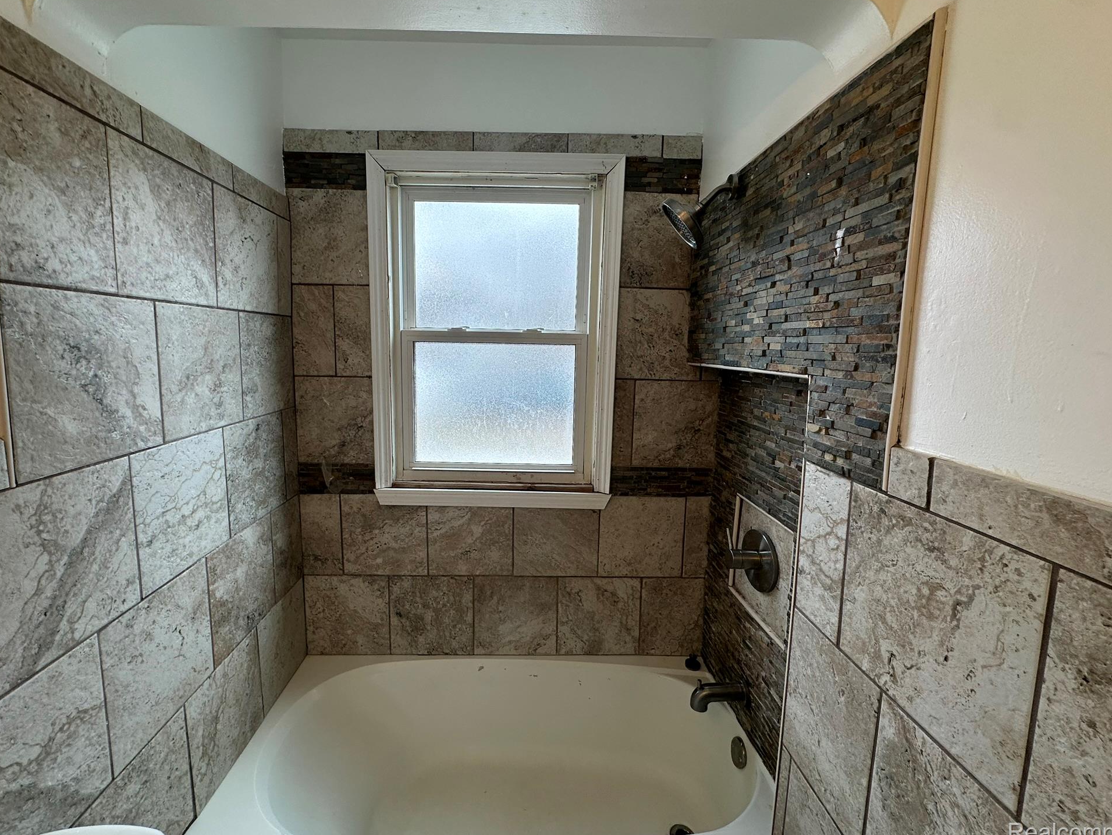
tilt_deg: -6.2
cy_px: 402
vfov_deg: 81.7
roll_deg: +0.2
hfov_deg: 98.1
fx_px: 482
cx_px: 527
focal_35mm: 15
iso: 40
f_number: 2.2
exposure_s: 1/120
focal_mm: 2.22
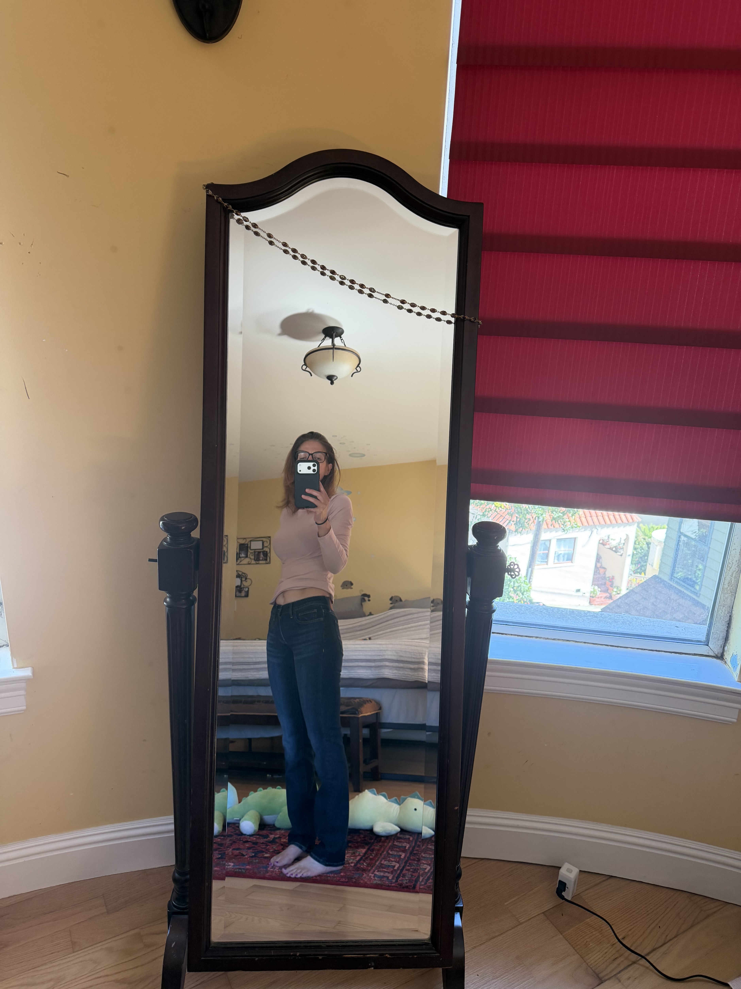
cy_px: 494
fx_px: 685
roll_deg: -1.9
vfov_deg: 71.6
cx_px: 370
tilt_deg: -18.6
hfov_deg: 56.8
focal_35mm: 24
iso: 200
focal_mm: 6.76
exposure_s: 1/114
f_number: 1.78
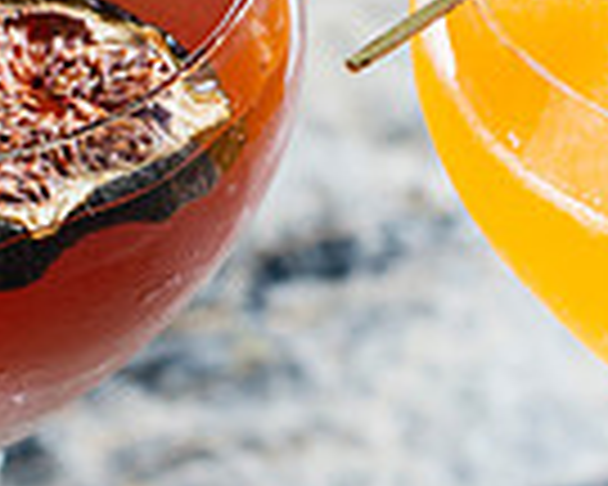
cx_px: 351
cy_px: 372
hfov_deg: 7.2
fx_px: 4823
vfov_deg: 5.8
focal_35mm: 268
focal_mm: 50
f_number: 5.6
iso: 200
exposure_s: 1/200
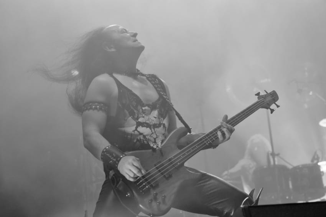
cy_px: 108
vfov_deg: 13.0
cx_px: 163
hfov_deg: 19.5
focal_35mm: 105
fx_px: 950
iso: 1250
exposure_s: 1/125
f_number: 2.8
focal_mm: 70
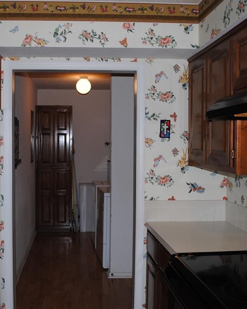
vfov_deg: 46.8
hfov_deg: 37.9
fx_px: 356
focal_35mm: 39
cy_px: 152
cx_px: 85
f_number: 3.5
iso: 100
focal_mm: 18
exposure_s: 1/60
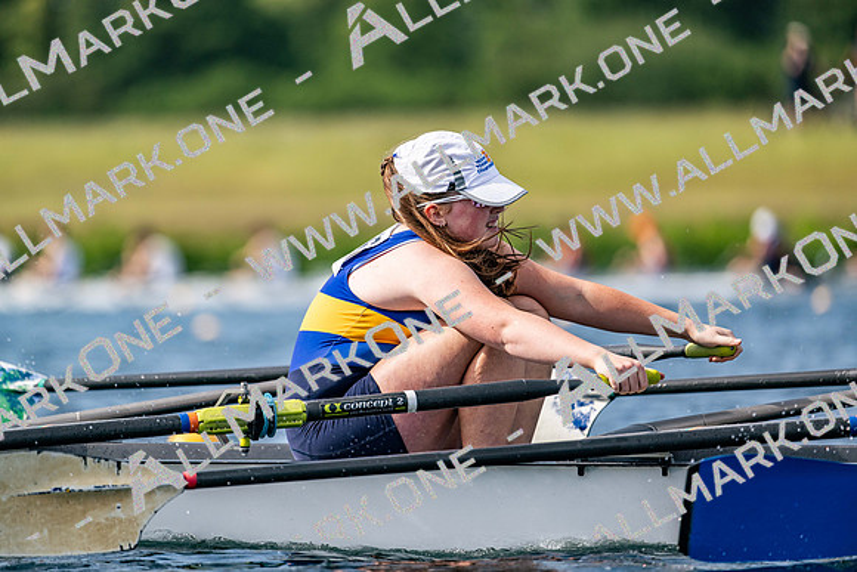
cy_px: 286
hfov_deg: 5.2
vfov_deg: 3.4
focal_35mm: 400
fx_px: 9524
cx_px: 428
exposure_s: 1/2500
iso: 250
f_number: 4.5
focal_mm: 400
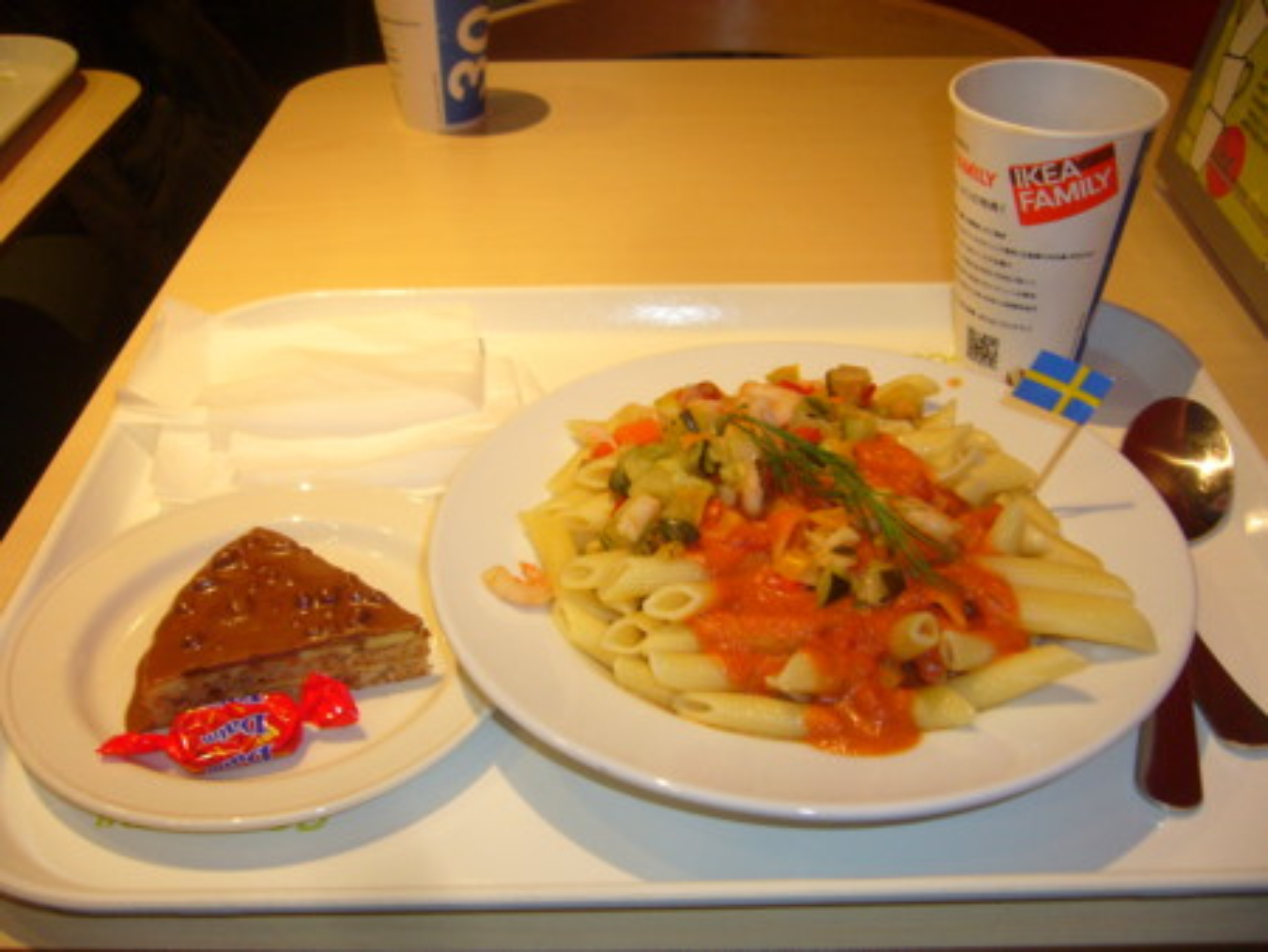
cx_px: 634
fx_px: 1283
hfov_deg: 52.6
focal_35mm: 35
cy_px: 476
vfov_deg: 40.7
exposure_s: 1/30
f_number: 2.8
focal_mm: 5.8
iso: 100
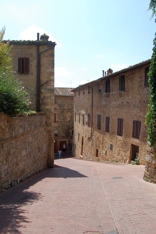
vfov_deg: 62.0
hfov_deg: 43.6
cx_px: 78
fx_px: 195
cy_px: 117
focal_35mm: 30
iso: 250
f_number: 10
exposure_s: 1/250
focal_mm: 20
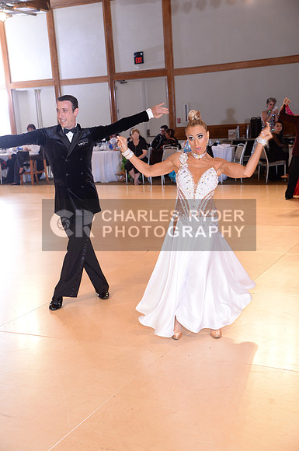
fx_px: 625
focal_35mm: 50
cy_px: 226
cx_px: 150
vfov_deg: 39.6
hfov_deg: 26.9
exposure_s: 1/200
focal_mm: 50
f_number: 5
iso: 1250
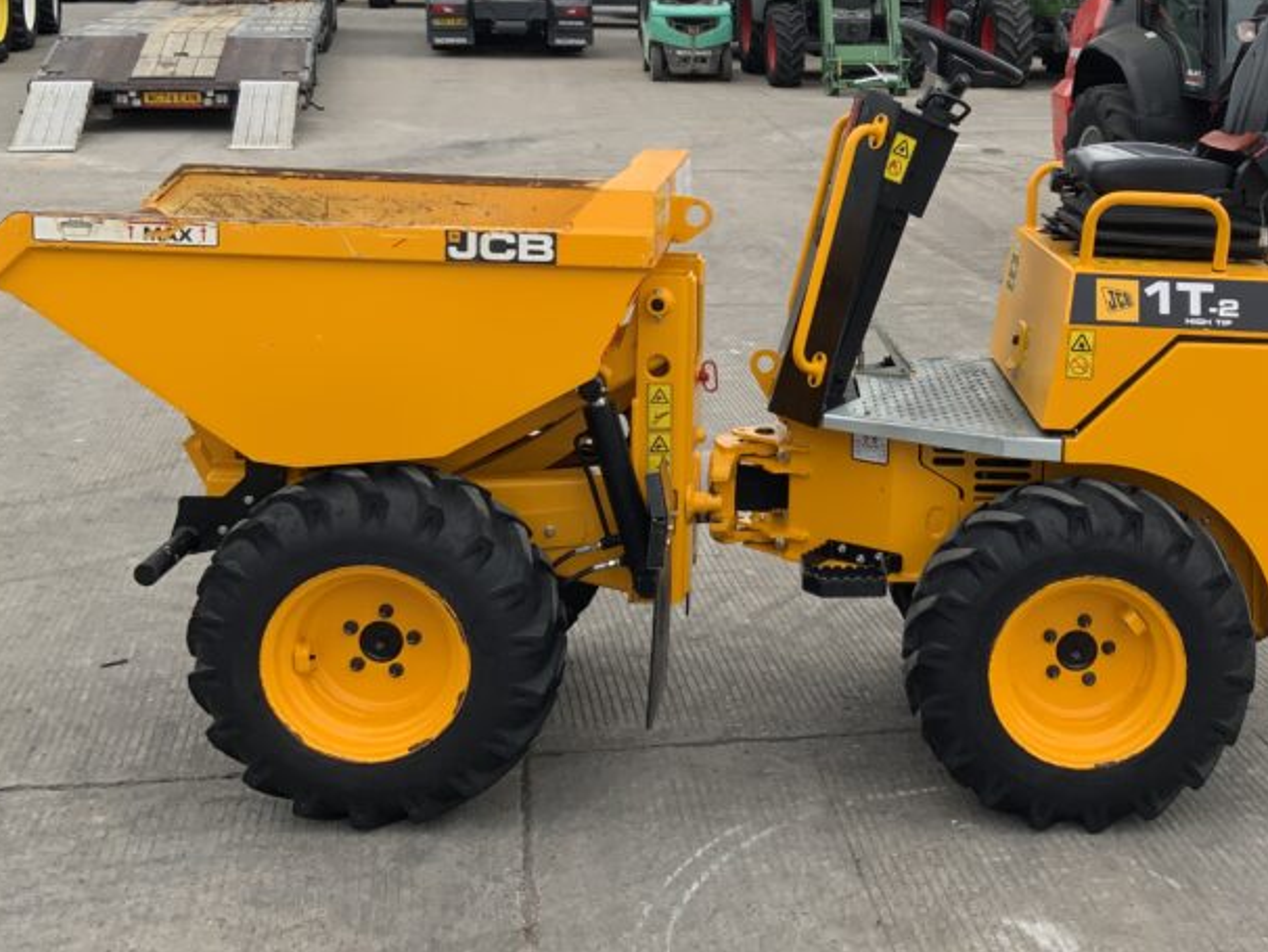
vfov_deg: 29.4
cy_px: 285
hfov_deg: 38.2
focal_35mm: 49
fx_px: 1796
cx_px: 910
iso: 16
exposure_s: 1/620
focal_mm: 3
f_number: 1.8
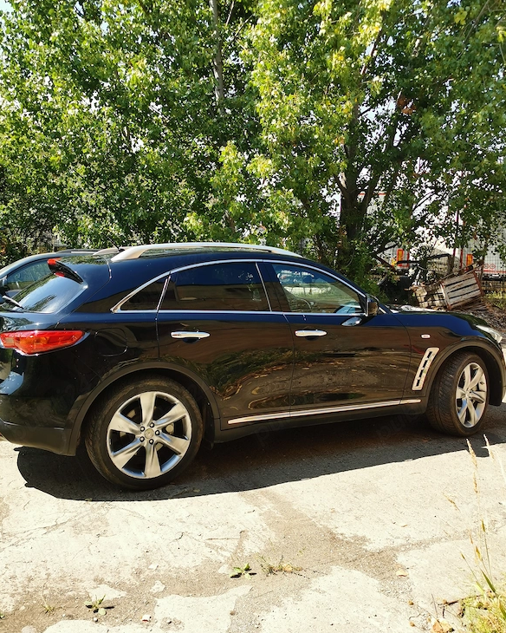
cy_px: 296
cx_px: 248
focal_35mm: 31
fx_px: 580
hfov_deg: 47.1
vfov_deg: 57.1
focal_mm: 5.56
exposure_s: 1/1582
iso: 50
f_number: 1.6
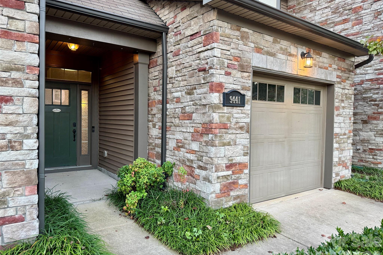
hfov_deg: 71.5
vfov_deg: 51.3
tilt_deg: -1.9
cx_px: 192
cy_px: 127
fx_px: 266
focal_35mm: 25
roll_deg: -1.6
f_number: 1.78
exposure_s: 1/96
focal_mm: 6.76
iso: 200
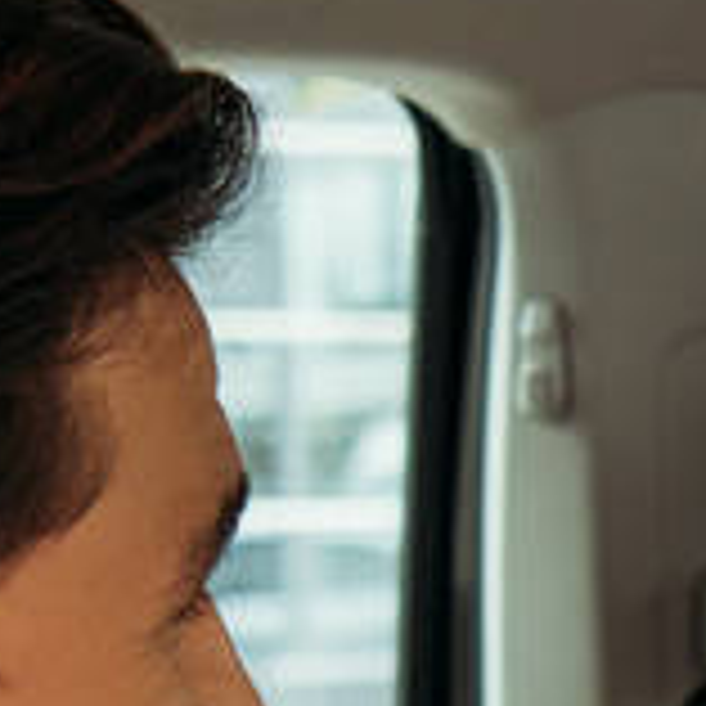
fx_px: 4592
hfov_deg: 8.6
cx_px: 1113
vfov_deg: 8.6
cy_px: 1072
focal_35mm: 199
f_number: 4
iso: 400
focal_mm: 36
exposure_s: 1/160
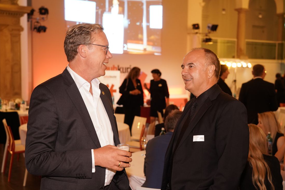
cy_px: 103
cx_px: 144
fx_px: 396
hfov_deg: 39.6
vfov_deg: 27.0
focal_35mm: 50
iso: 2500
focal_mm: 46
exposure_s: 1/25
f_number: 4
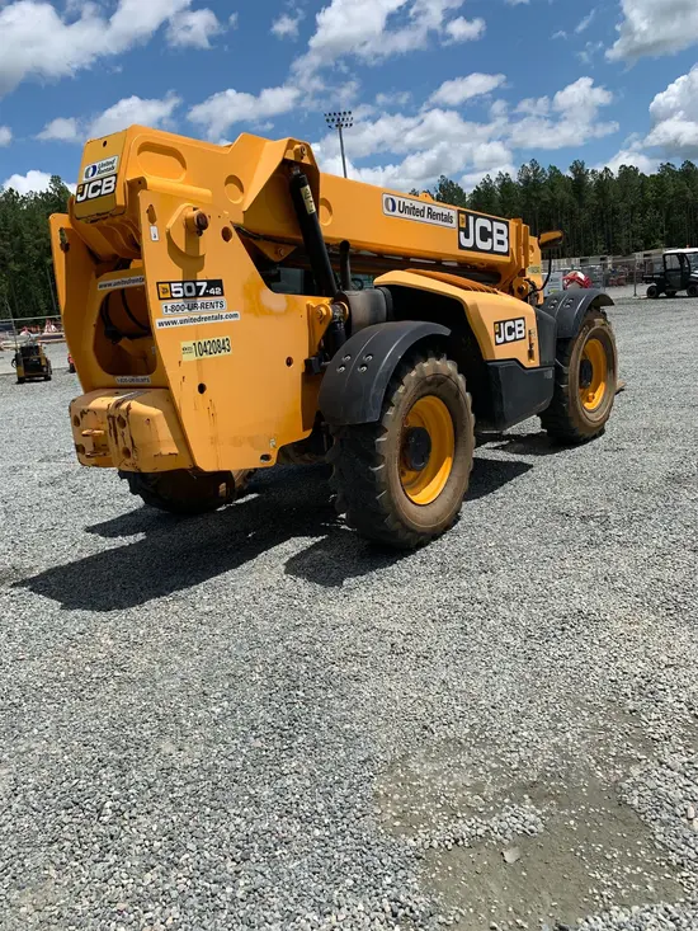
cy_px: 466
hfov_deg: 53.1
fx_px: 699
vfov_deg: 67.3
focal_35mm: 26
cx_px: 349
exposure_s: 1/2994
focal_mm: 4.25
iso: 25
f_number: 1.8
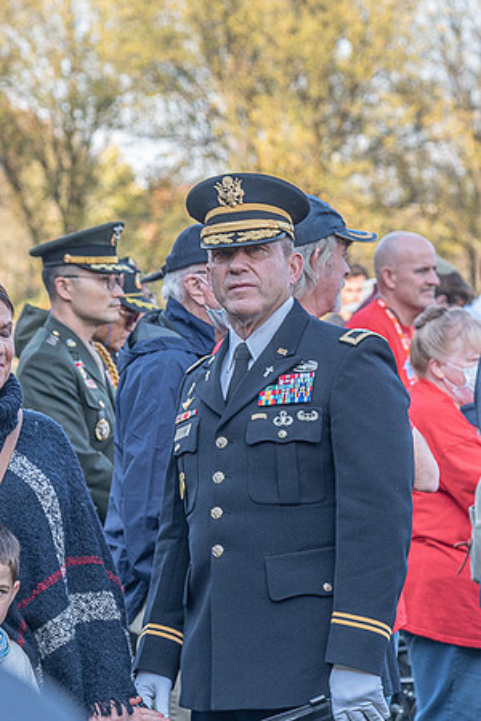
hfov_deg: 8.2
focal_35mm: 168
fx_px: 3373
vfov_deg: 12.2
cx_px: 232
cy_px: 308
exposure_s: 1/400
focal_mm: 98
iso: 500
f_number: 5
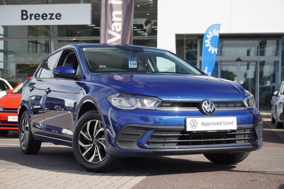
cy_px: 94
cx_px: 142
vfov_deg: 20.1
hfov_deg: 29.9
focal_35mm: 68
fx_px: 532
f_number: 5.6
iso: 100
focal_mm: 45
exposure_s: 1/200
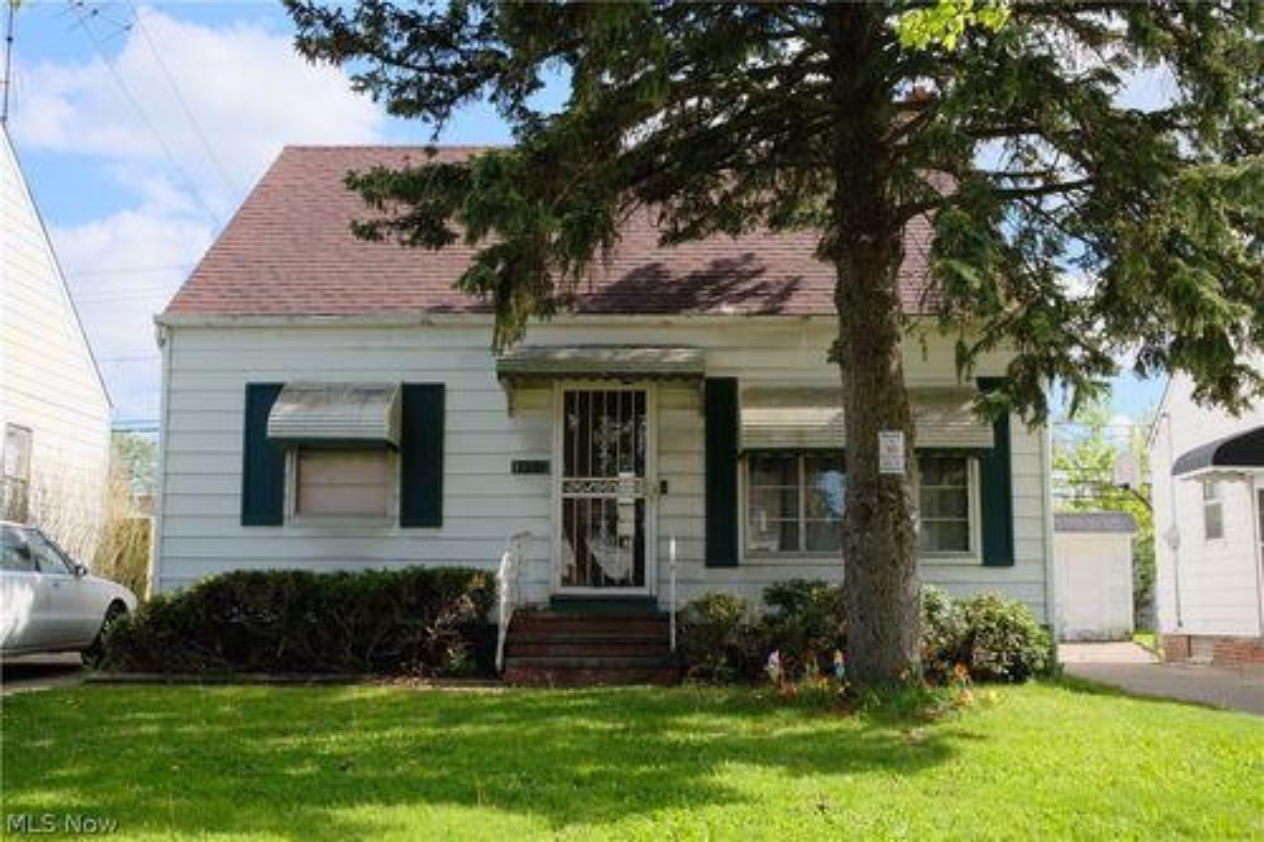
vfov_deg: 37.8
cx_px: 632
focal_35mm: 35
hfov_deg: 54.5
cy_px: 421
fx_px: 1228
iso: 400
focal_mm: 23
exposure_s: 1/170
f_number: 9
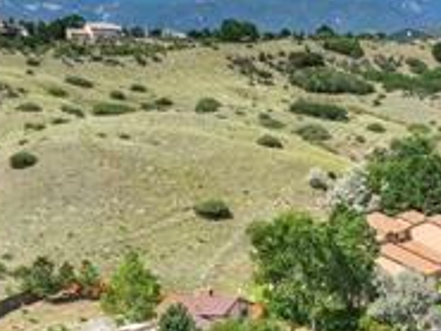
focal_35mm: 83
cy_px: 416
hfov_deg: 22.1
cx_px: 501
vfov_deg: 16.9
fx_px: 1058
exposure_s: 1/2500
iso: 110
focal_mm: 12.29
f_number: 2.8
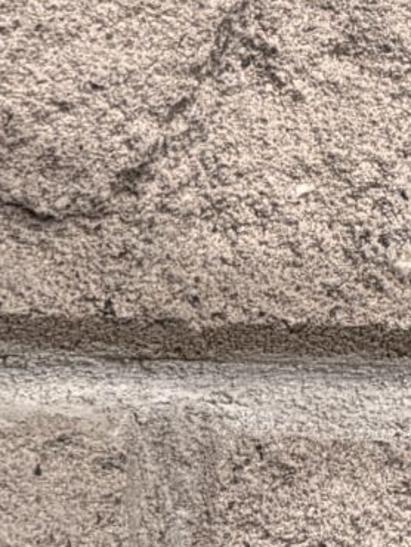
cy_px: 1406
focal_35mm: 691
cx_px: 1122
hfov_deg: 2.1
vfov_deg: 2.8
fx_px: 10927
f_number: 2.8
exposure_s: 1/638
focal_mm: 16.89
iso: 50
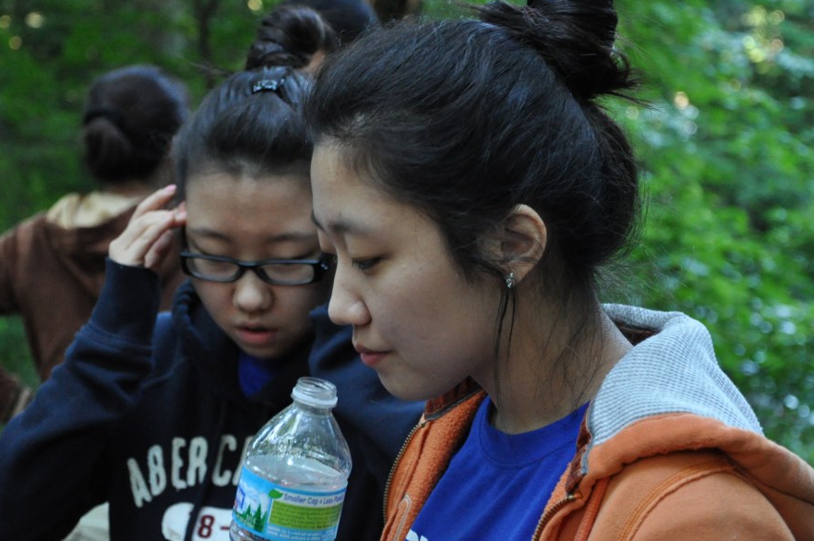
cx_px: 351
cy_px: 262
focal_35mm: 101
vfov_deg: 13.5
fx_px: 2281
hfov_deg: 20.2
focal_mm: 58
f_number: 5.6
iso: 2000
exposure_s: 1/80
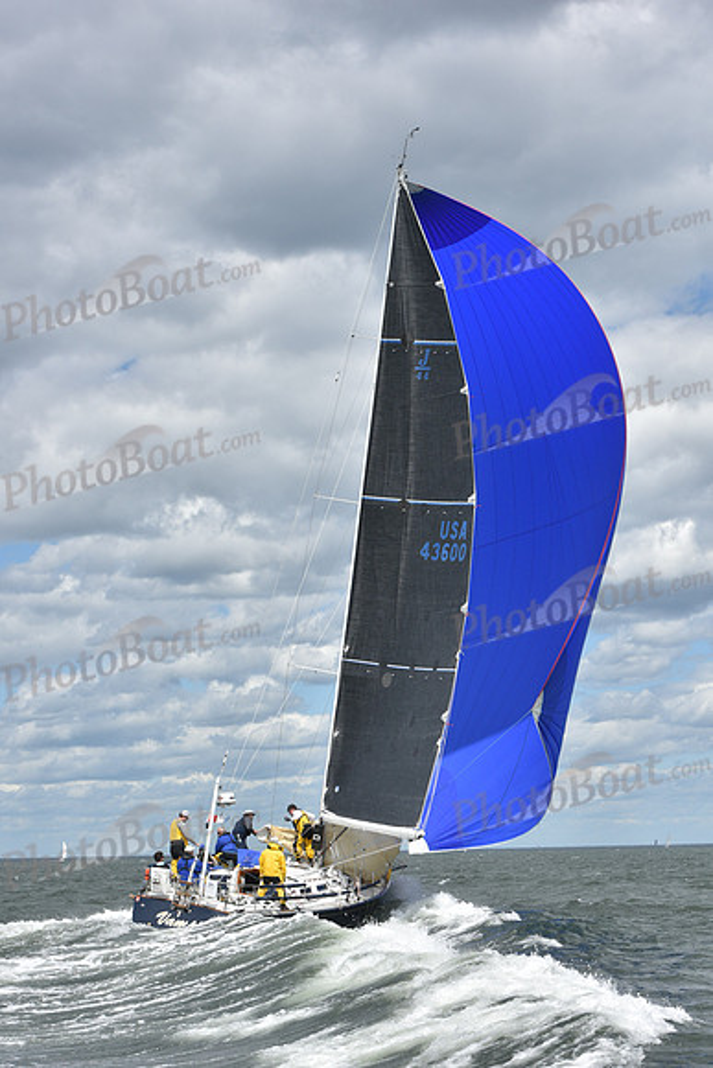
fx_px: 2078
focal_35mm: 70
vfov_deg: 28.8
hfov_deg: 19.5
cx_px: 356
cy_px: 534
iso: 320
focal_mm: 70
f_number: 9
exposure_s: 1/1250
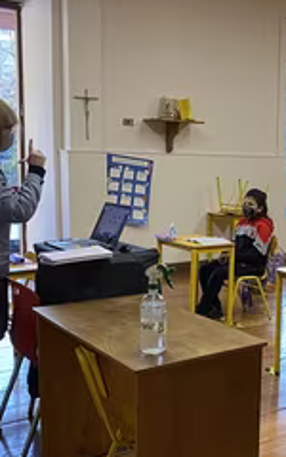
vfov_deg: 43.5
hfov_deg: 25.5
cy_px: 234
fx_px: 574
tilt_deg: -7.0
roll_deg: -1.6
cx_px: 330
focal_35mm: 46
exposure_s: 1/50
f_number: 1.8
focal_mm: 4.25
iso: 80
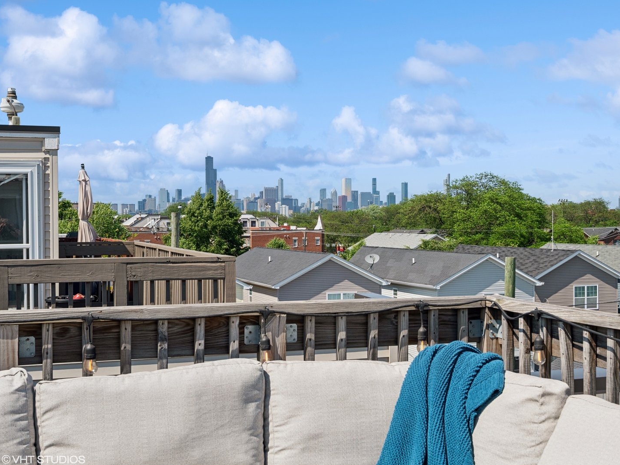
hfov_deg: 38.8
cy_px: 233
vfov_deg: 29.7
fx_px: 878
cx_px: 348
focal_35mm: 49
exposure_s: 1/250
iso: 200
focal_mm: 30
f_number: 9.5
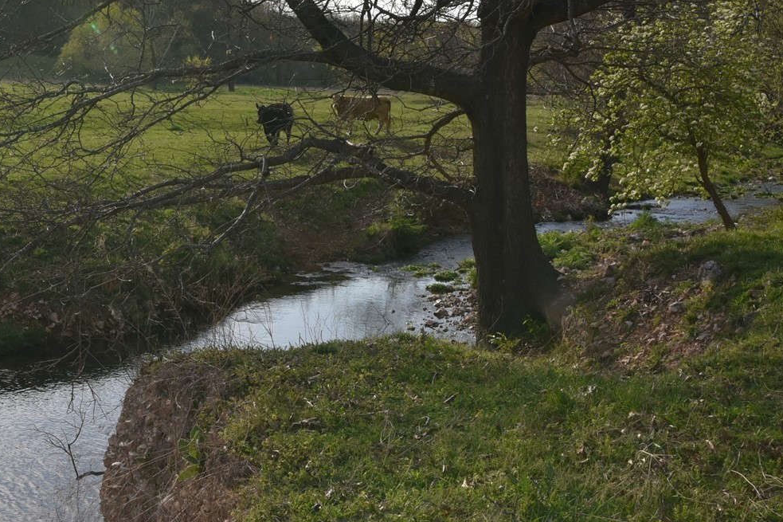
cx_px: 202
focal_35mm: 58
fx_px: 1261
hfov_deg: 33.8
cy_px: 138
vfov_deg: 23.2
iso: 320
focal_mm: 28
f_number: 11
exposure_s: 1/500
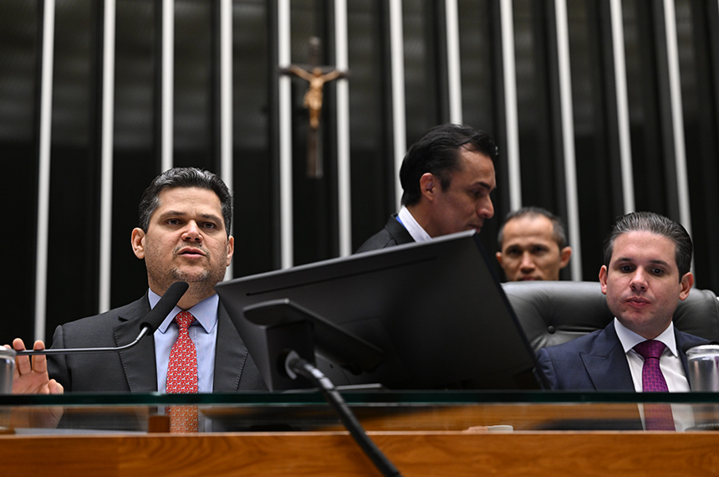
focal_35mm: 82
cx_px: 360
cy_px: 238
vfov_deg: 16.6
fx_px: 1635
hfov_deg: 24.8
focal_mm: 82
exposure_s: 1/200
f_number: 2.8
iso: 1600
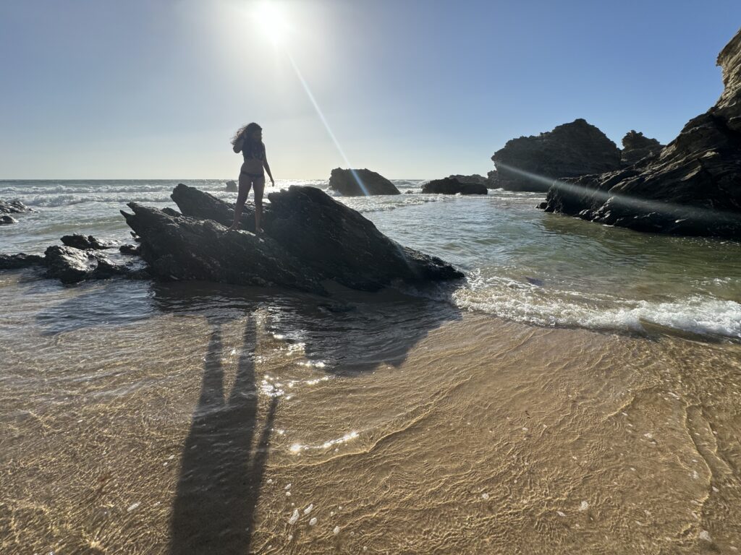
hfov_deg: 102.1
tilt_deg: -18.8
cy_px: 278
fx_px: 300
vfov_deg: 85.7
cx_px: 370
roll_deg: +0.9
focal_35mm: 14
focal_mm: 2.22
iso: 50
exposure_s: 1/2273
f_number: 2.2
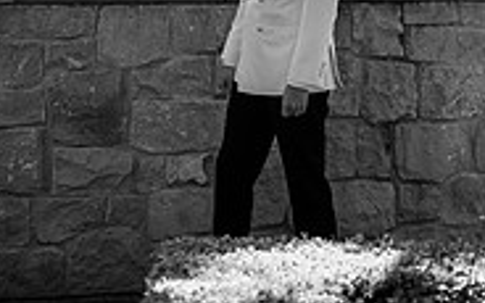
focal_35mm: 164
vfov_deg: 7.9
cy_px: -138
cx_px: 261
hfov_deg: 12.8
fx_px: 2168
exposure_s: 1/2500
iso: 64
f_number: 1.8
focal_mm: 50
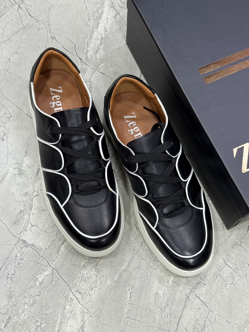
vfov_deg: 39.7
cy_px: 166
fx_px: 460
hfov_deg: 30.3
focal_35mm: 48
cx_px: 124
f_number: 1.78
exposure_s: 1/50
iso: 64
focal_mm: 6.76
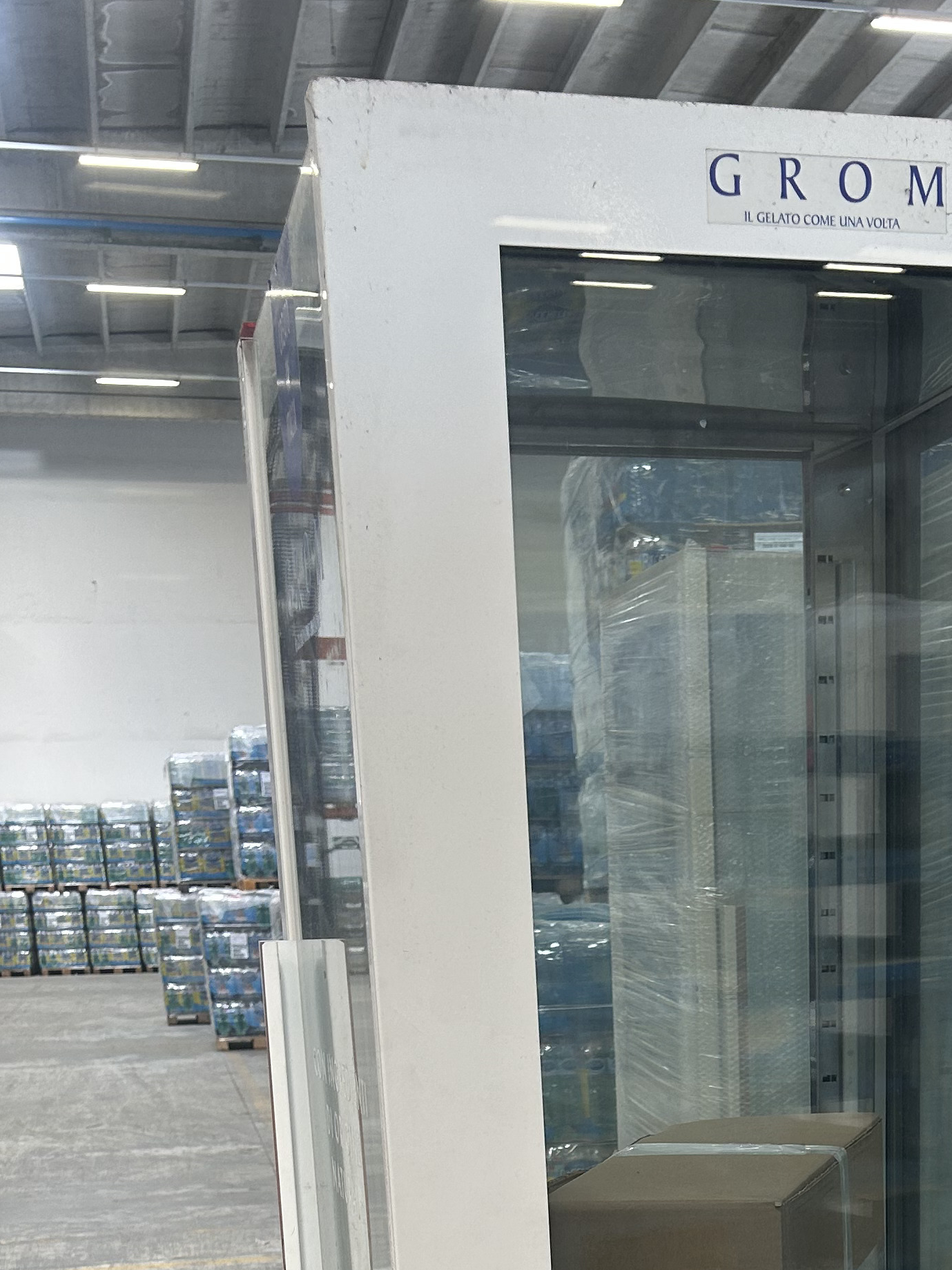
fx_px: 2090
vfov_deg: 30.6
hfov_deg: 25.3
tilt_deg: -14.5
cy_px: 1357
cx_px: 739
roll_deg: +1.3
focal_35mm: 57
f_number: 1.5
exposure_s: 1/100
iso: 64
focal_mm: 5.7
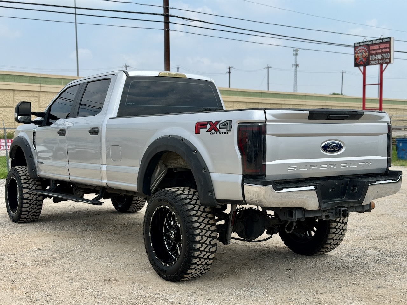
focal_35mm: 48
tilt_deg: -5.0
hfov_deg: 39.7
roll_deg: +0.0
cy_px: 152
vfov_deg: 30.3
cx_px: 204
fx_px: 564
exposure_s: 1/4878
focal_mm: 6.76
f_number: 1.78
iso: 64
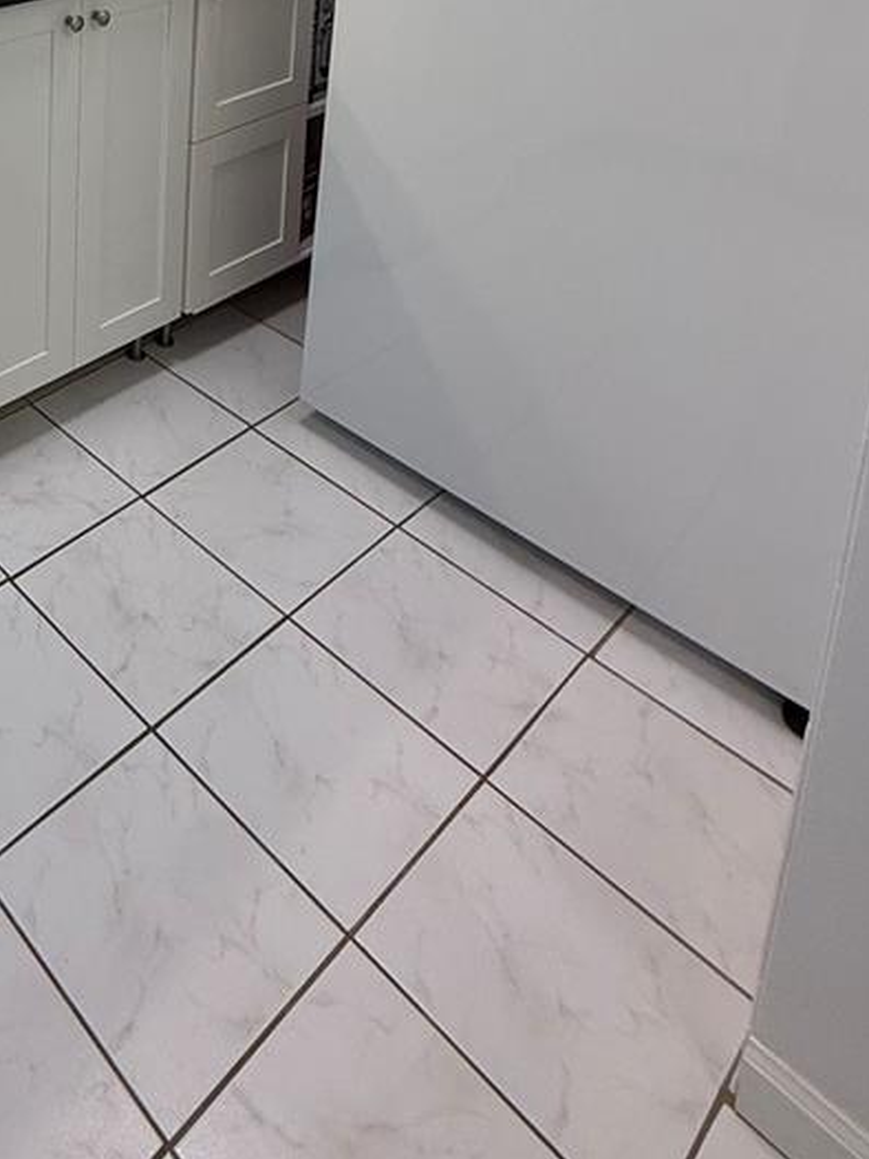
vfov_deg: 44.6
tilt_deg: -10.4
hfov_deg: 37.5
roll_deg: -0.3
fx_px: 1071
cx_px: -68
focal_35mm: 32
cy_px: -91
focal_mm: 2.22
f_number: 2.2
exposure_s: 1/120
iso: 80
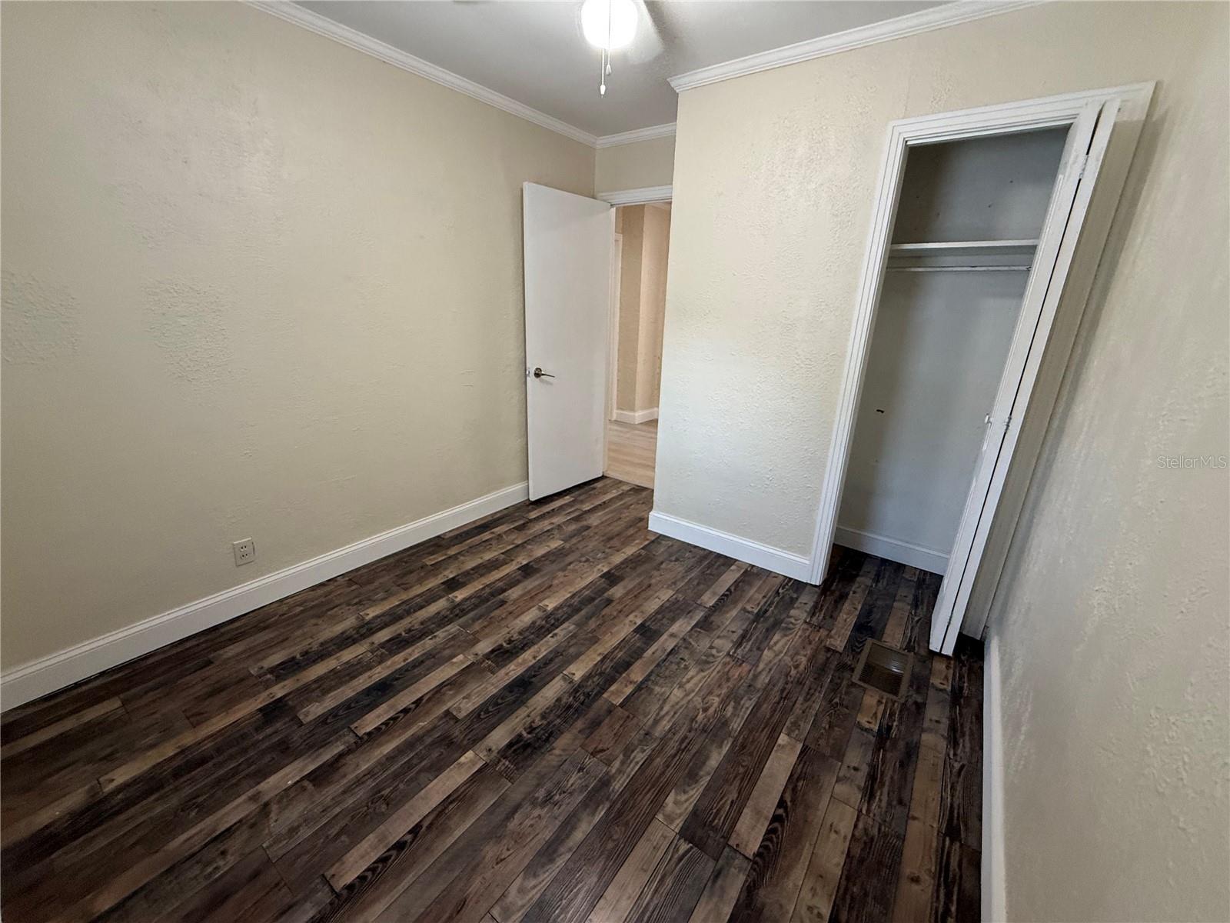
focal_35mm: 14
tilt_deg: -18.9
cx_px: 615
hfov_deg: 102.1
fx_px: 497
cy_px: 462
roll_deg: -2.8
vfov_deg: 85.7
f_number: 2.2
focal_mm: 2.22
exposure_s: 1/120
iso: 250
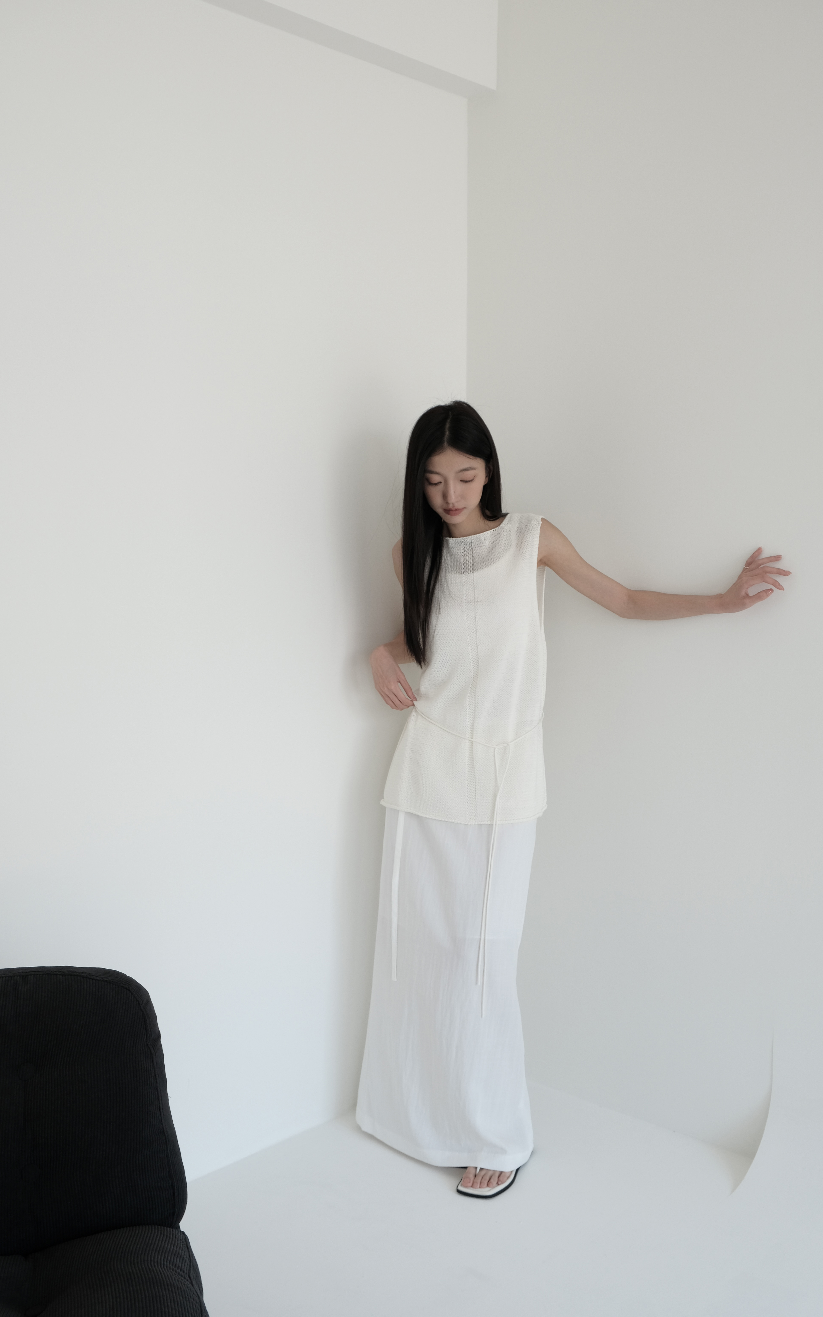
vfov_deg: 56.7
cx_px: 429
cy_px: 659
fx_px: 1220
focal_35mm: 34
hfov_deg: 37.3
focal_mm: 22.3
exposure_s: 1/60
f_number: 5.6
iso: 200
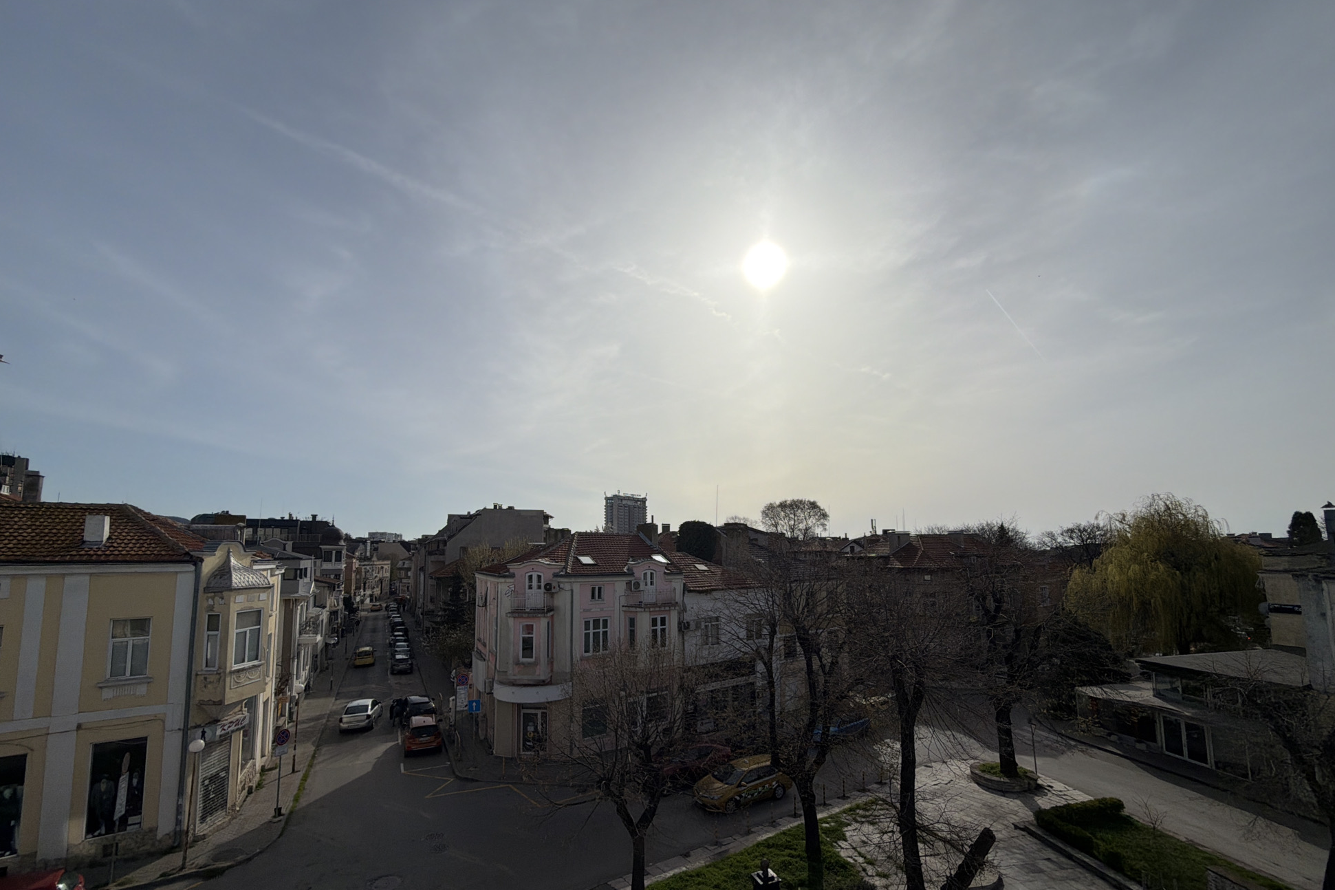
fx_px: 556
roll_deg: +0.9
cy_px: 500
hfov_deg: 100.4
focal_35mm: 15
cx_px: 661
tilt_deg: +6.0
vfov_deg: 77.0
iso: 20
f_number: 2.2
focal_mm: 2.22
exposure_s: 1/3663
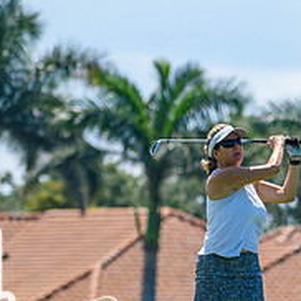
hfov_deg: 1.7
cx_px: 270
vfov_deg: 1.7
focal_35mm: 1058
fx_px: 10408
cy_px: 232
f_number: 6
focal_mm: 260
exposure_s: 1/2000
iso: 320
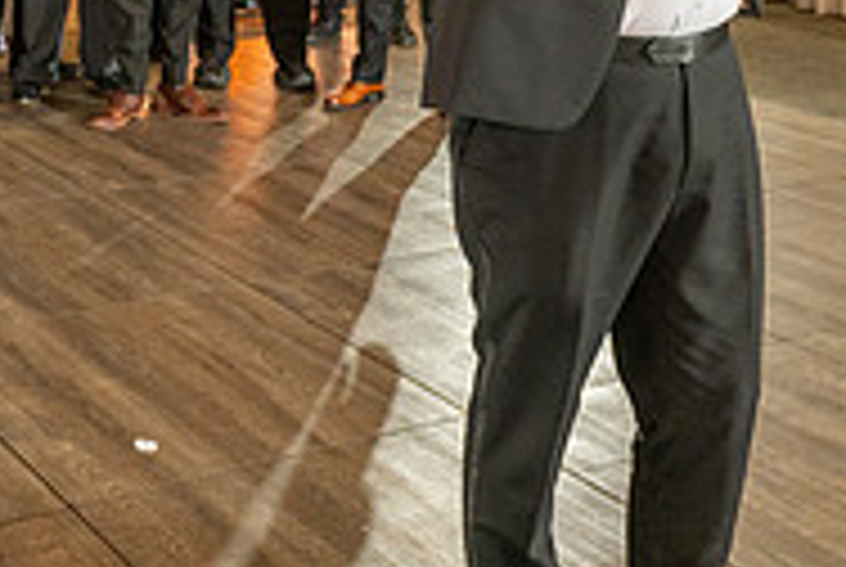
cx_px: 166
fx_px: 1742
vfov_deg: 17.2
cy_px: -200
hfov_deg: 26.8
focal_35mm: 74
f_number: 3.5
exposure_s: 1/160
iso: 800
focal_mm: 24
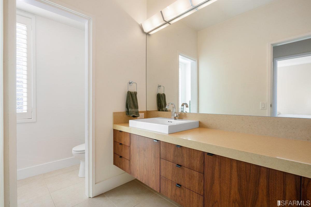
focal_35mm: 17
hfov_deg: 93.3
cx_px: 156
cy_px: 104
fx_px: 147
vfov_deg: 70.3
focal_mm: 17
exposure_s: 1/25
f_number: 11
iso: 400
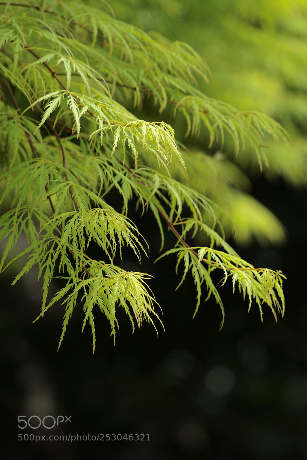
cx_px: 154
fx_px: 3992
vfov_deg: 6.6
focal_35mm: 312
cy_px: 230
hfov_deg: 4.4
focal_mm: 312
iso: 100
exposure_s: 1/100
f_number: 9
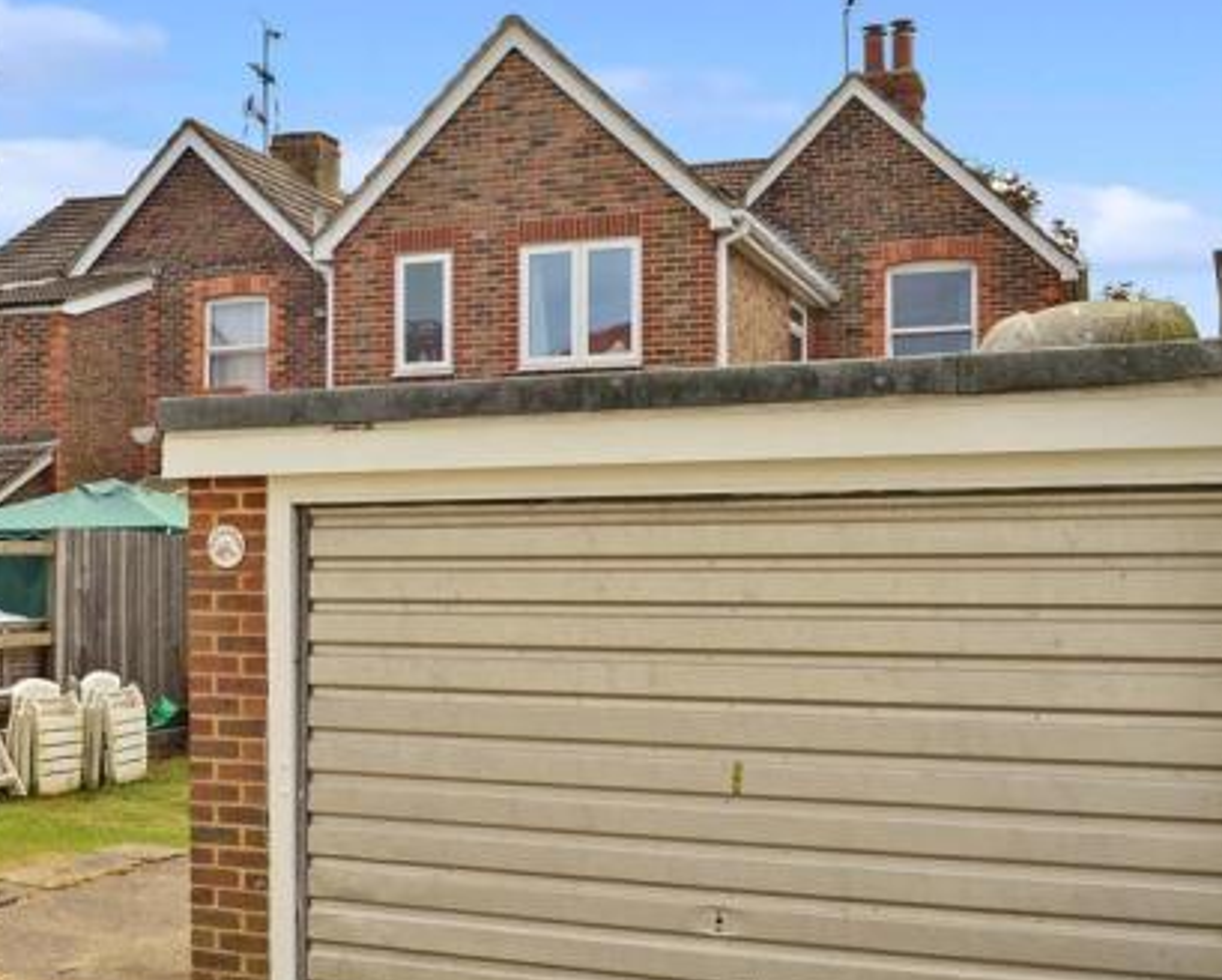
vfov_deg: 33.5
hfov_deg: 40.2
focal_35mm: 45
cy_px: 520
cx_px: 338
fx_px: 1629
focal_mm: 20
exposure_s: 1/100
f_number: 14
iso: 200
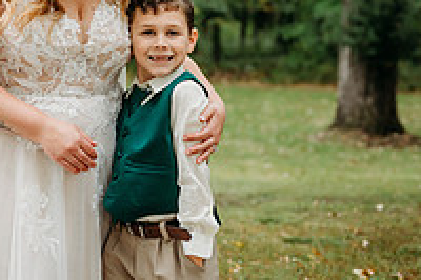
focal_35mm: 117
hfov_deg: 17.4
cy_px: 120
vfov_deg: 11.7
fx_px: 1367
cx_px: 122
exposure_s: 1/400
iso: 200
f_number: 2.8
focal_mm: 52
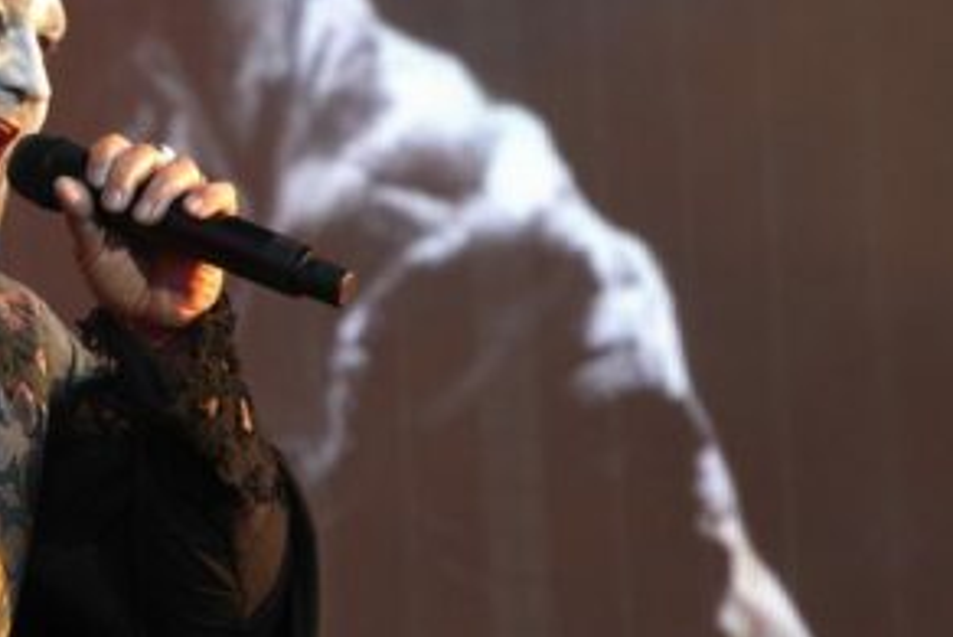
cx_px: -111
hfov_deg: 3.9
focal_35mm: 521
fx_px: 13798
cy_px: 617
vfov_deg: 2.6
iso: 640
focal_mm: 132
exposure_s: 1/250
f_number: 5.6
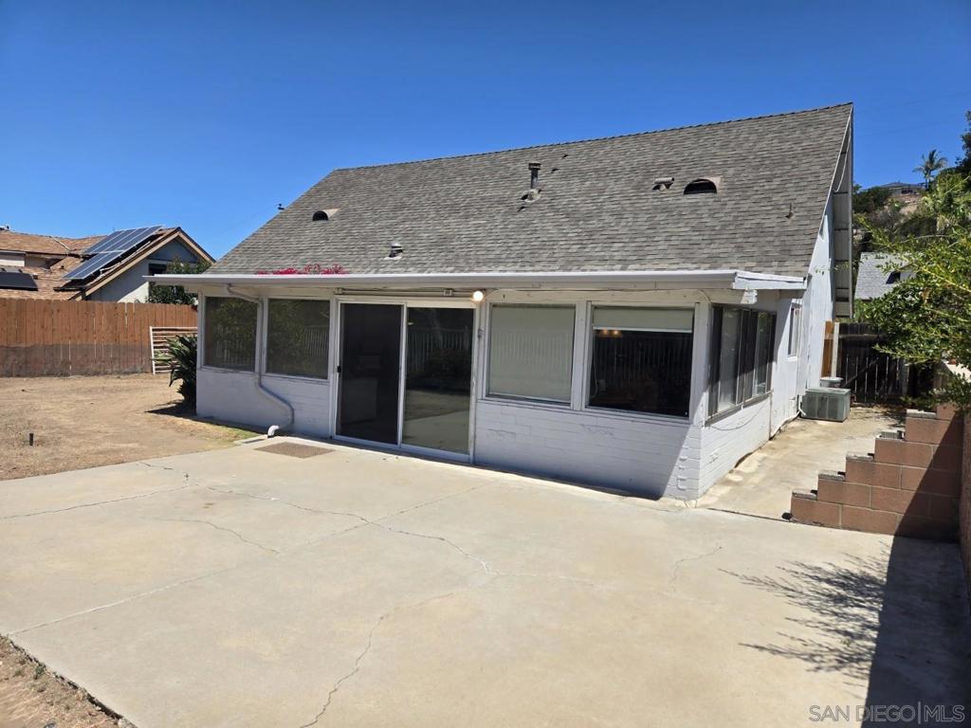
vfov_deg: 58.9
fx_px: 645
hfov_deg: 73.9
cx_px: 486
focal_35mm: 23
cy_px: 364
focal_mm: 5.4
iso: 25
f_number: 1.8
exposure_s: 1/2463
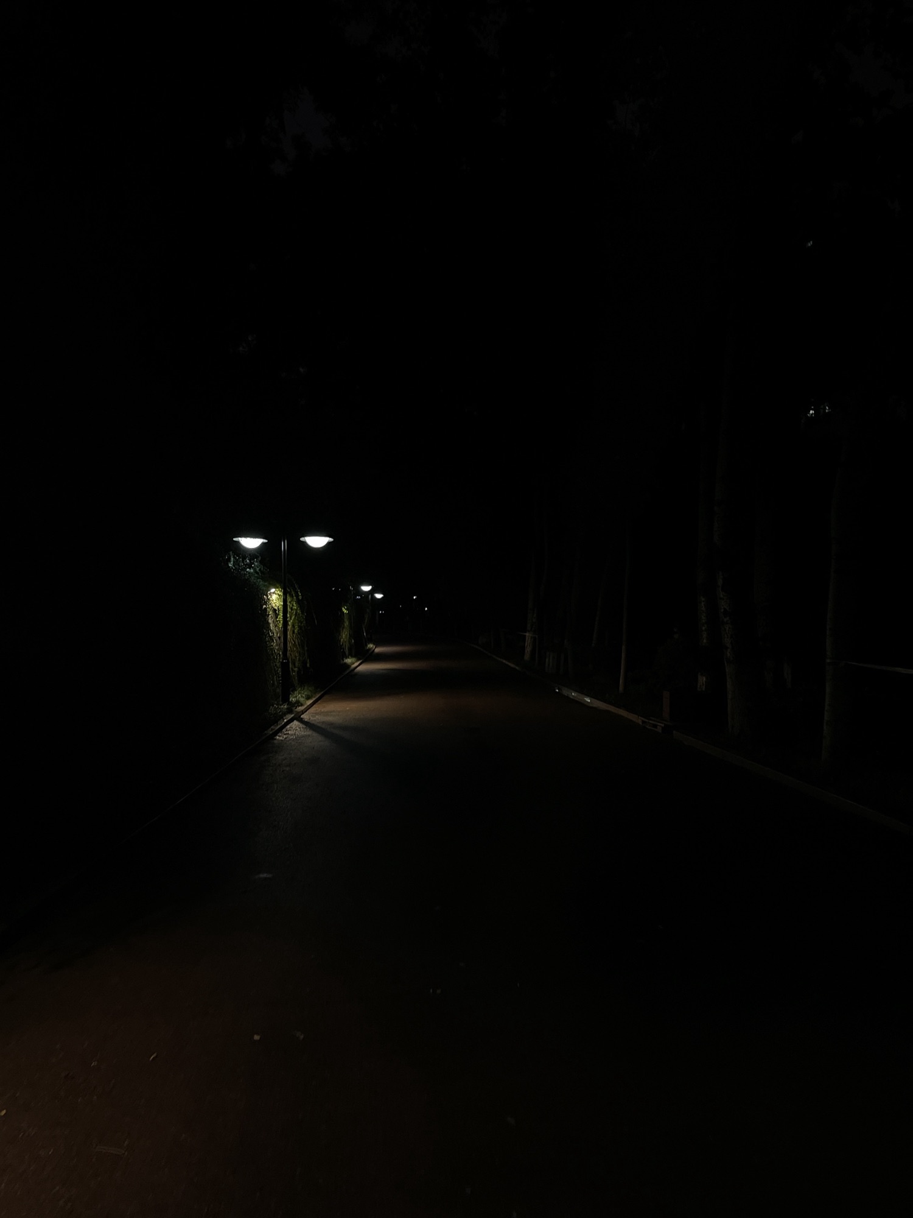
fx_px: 914
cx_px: 456
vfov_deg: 67.3
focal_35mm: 26
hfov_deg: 53.1
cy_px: 609
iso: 400
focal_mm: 4.2
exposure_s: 1/50
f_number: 1.6
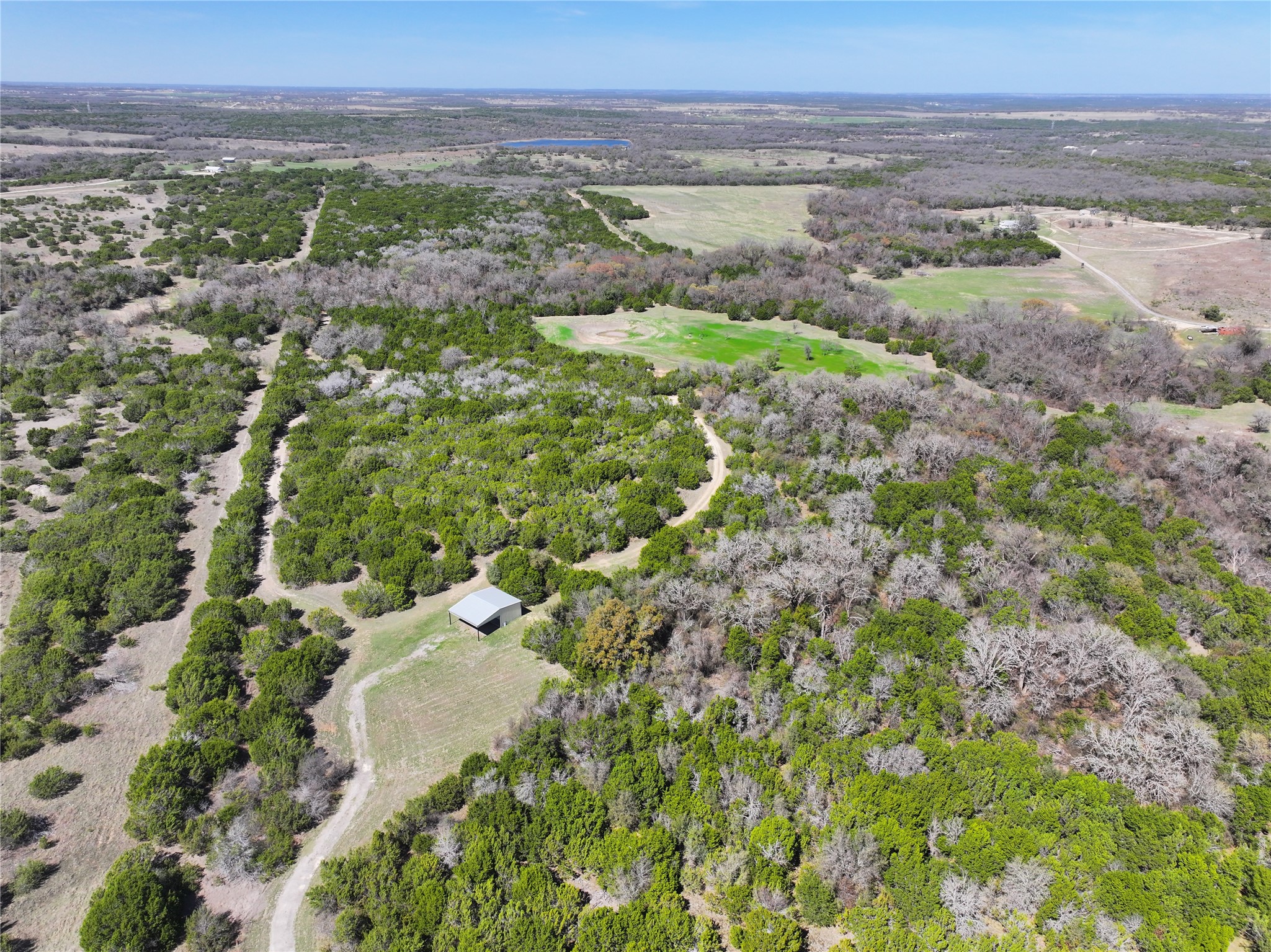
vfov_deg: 56.8
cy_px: 476
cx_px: 636
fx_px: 881
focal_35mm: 24
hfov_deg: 71.6
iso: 140
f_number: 2.8
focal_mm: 12.29
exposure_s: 1/240
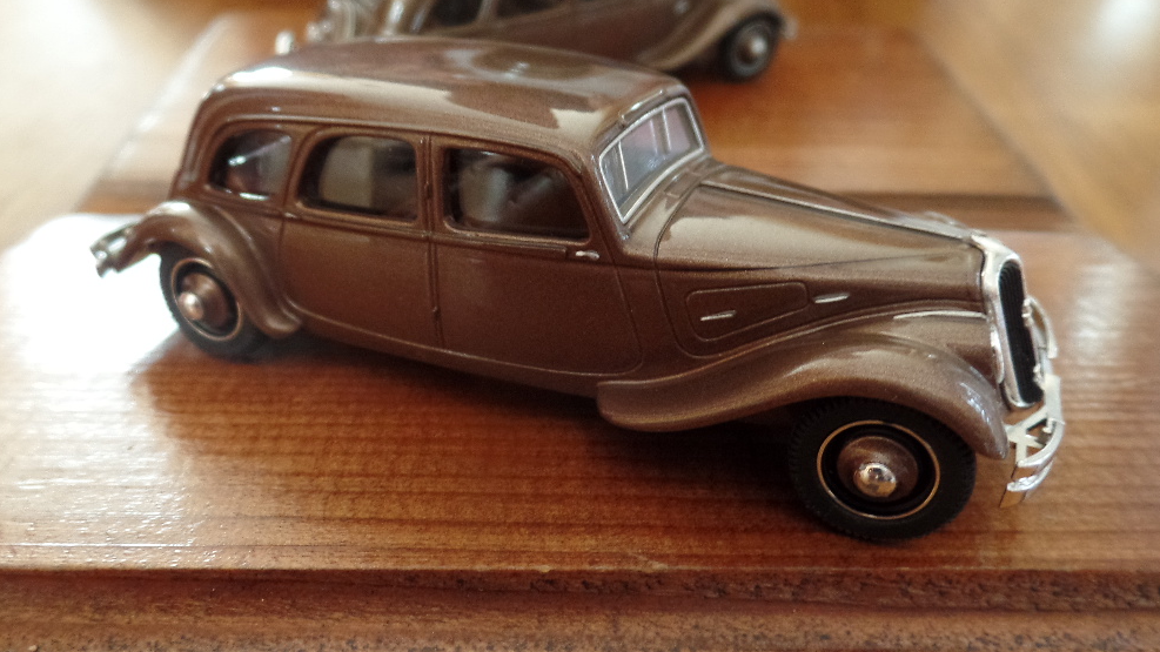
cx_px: 595
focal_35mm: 26
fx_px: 800
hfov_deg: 71.9
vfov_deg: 44.4
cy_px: 343
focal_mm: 4.1
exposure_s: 1/20
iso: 400
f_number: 2.8
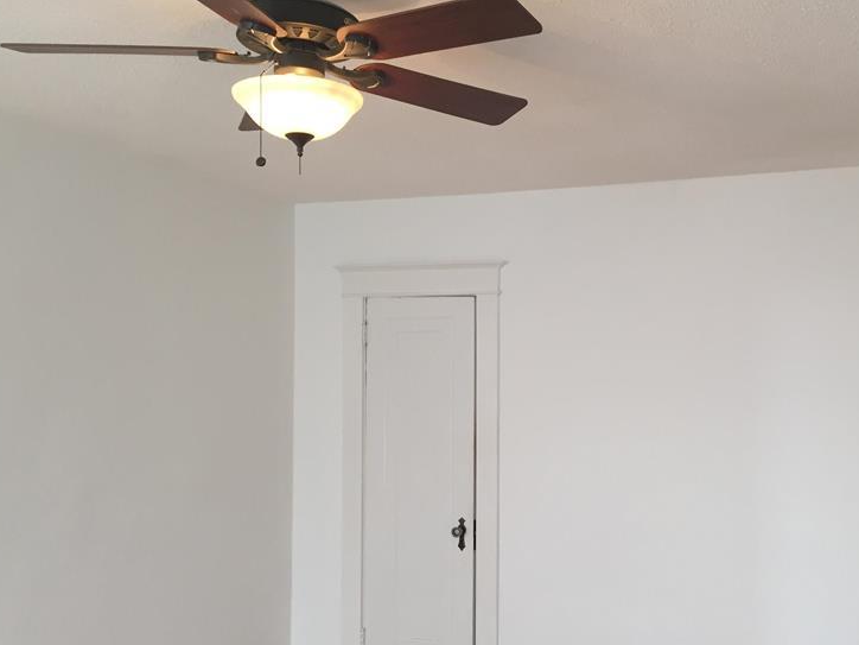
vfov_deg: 35.0
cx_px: 591
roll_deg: +0.2
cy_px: 379
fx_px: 1017
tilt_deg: +2.0
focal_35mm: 41
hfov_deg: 44.9
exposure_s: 1/40
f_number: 2.2
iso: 32
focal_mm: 4.15
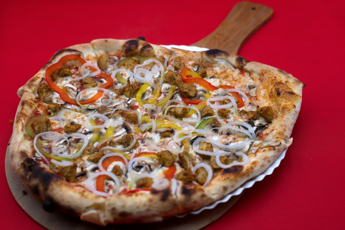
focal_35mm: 50
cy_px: 115
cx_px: 172
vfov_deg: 27.0
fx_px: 479
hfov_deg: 39.6
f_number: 4
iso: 250
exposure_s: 1/250
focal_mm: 50
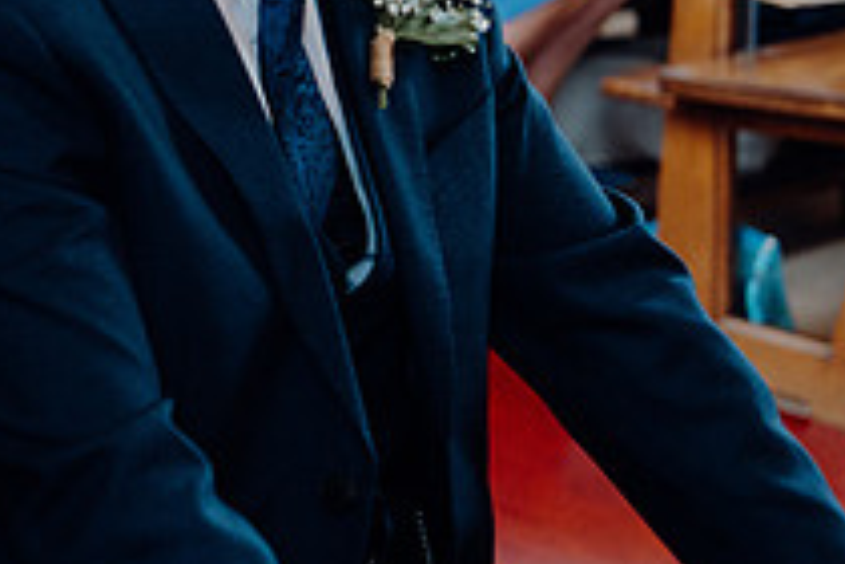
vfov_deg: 9.7
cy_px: -207
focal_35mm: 138
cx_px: -241
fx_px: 3239
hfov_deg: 14.3
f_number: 2.8
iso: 800
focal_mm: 50
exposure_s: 1/200
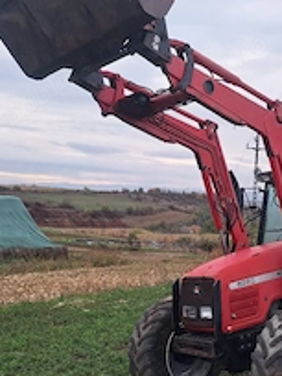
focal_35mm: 45
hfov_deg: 31.0
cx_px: 243
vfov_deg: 41.6
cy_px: 247
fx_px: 489
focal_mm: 5.54
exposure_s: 1/769
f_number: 1.8
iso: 40
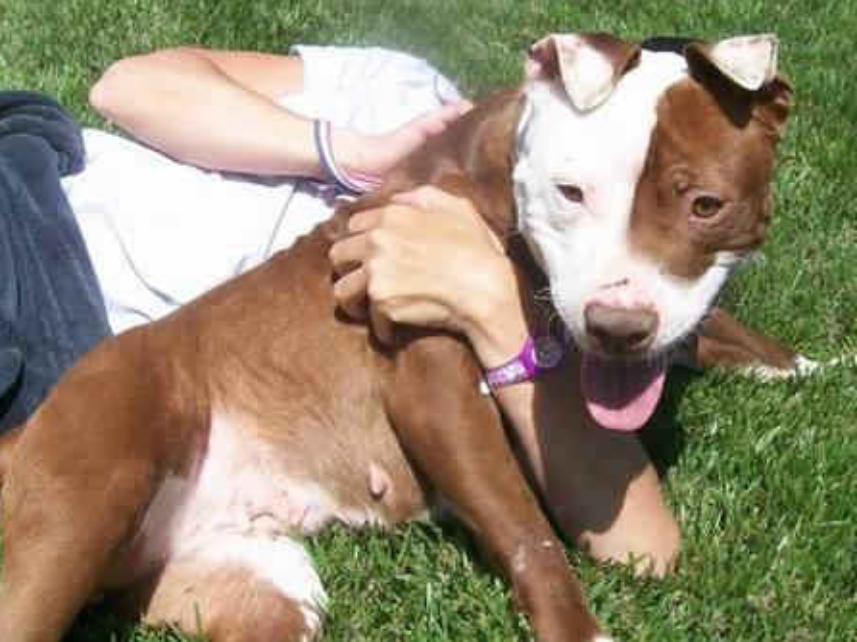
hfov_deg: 31.2
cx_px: 488
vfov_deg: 23.6
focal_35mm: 62
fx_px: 1534
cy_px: 336
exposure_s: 1/605
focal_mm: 6
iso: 80
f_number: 4.8
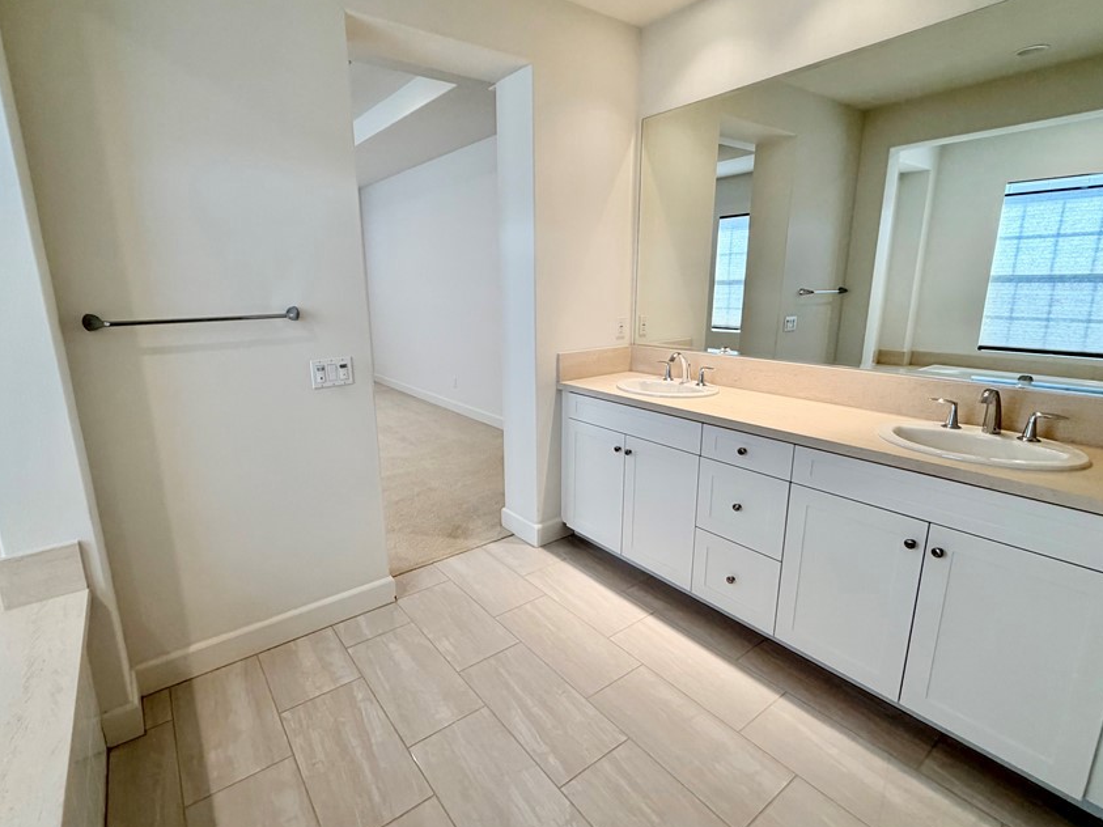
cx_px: 523
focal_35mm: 17
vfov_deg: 74.7
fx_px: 542
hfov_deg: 91.0
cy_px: 406
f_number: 2.2
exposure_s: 1/120
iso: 125
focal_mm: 2.22
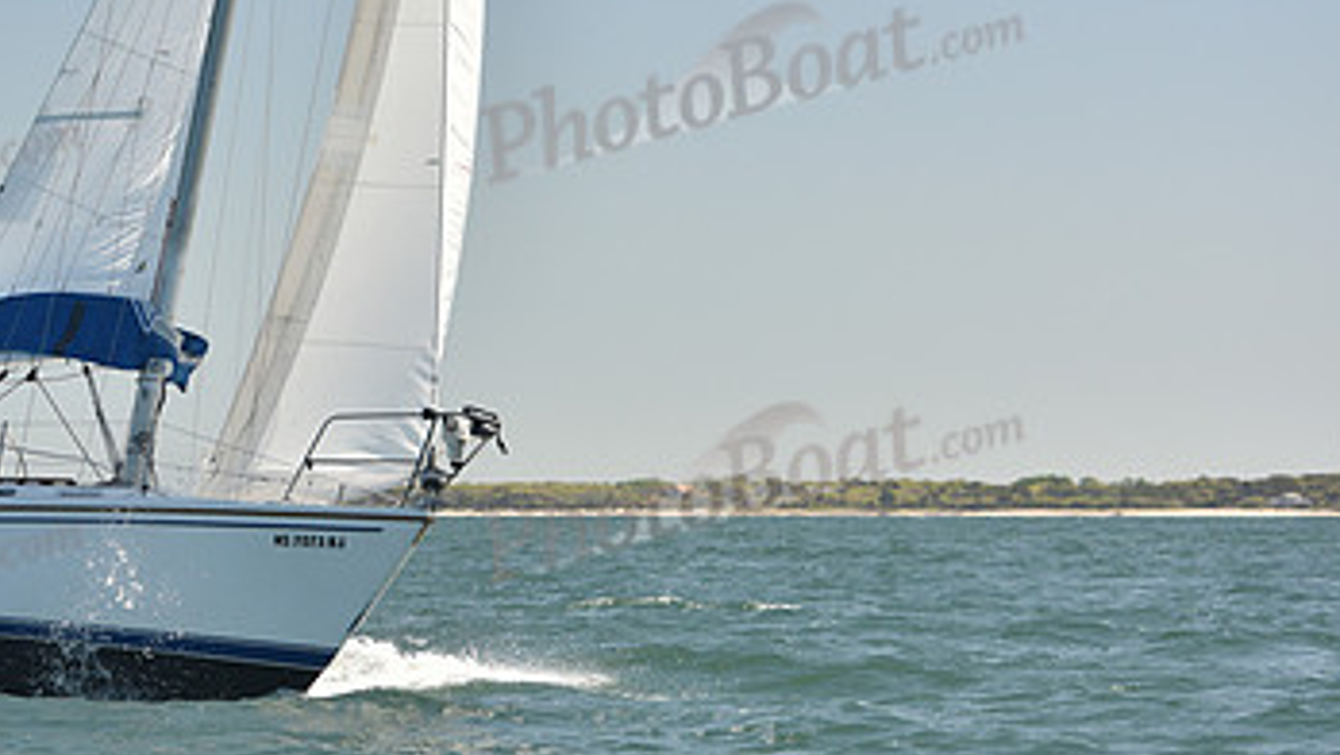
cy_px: 337
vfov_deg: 7.1
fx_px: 6078
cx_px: 285
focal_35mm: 171
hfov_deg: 12.5
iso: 250
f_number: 4
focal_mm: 98
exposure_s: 1/1000
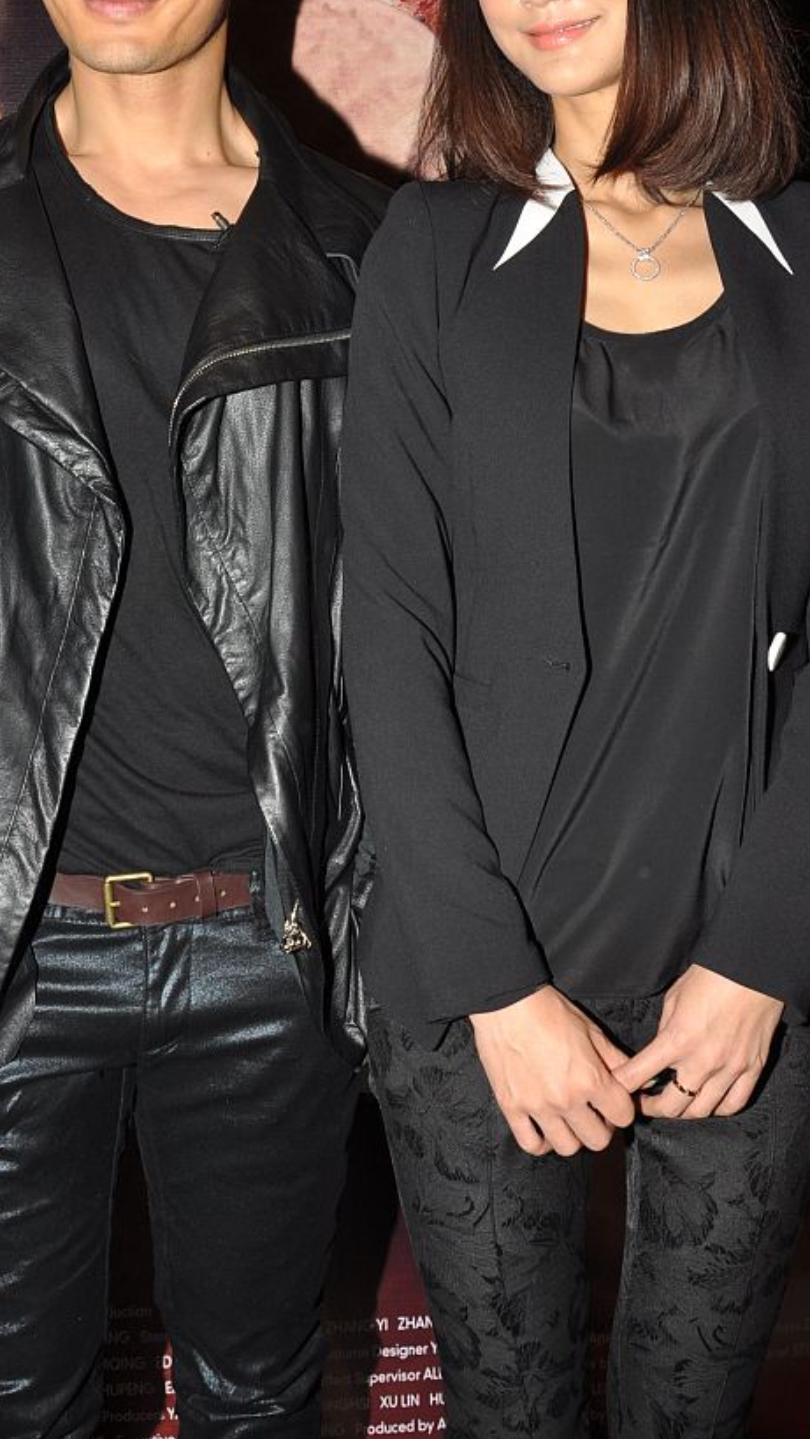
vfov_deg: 44.2
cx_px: 345
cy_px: 536
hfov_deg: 26.0
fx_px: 1756
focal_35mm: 46
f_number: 6.3
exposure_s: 1/200
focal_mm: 20
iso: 200
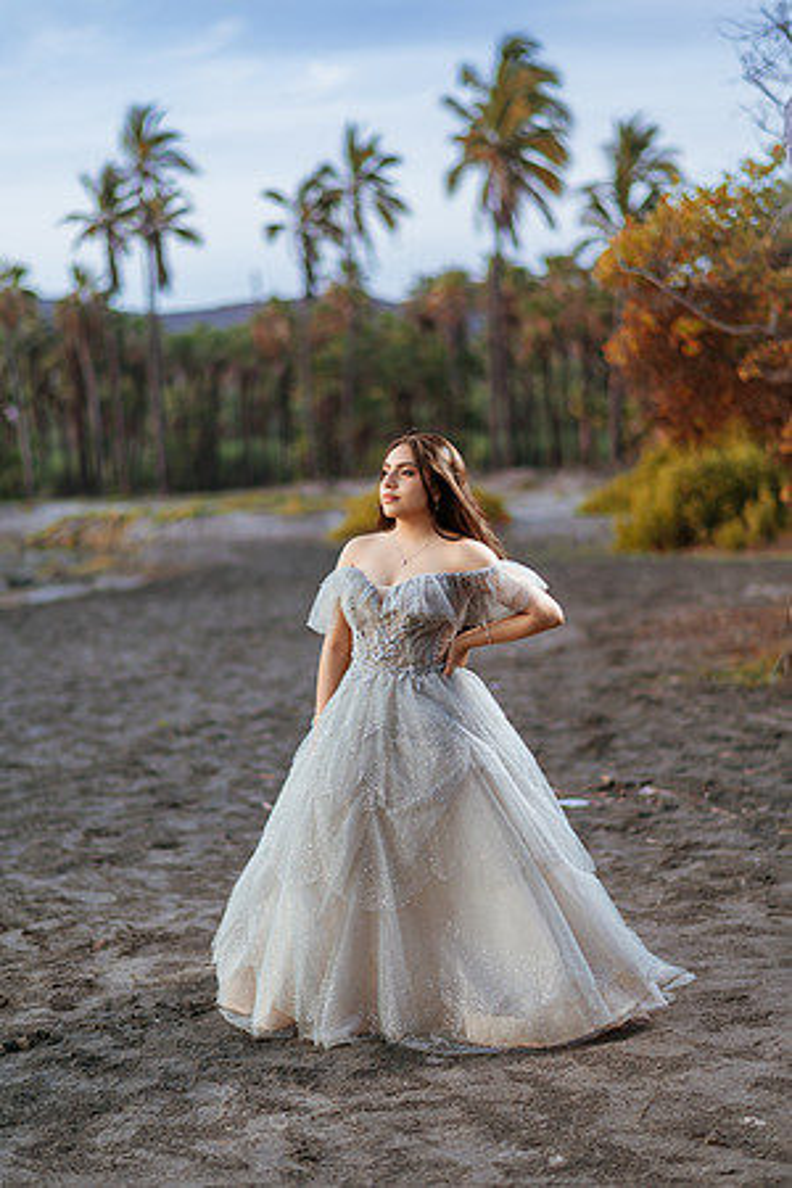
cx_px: 396
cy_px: 594
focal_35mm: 58
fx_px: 1914
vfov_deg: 34.5
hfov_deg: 23.4
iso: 100
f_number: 1.4
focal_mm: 58
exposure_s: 1/1250
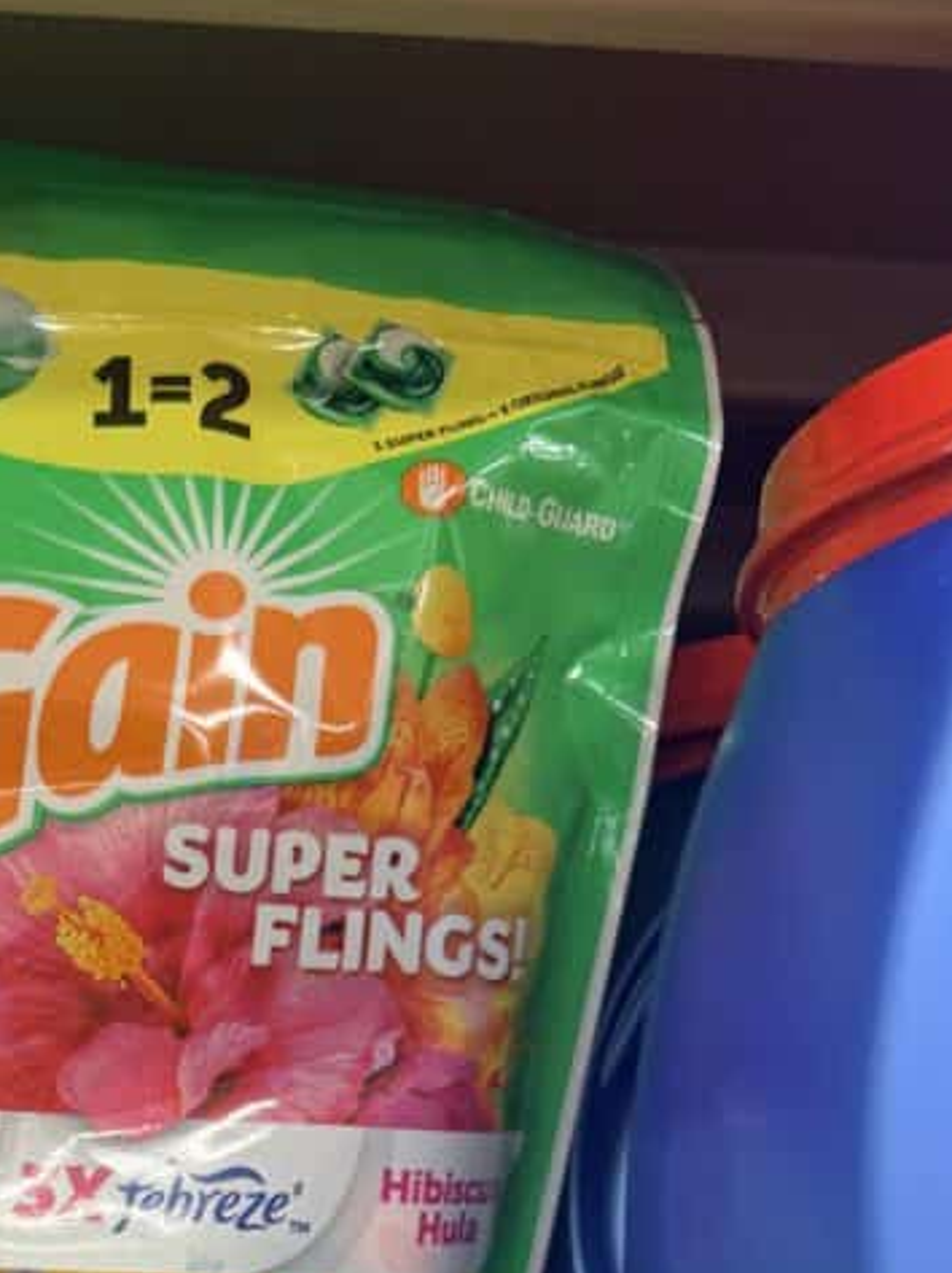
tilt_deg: -2.2
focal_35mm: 52
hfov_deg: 26.7
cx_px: 35
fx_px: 1909
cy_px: 1346
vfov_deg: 33.0
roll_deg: -1.3
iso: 125
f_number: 1.78
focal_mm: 6.76
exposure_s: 1/120
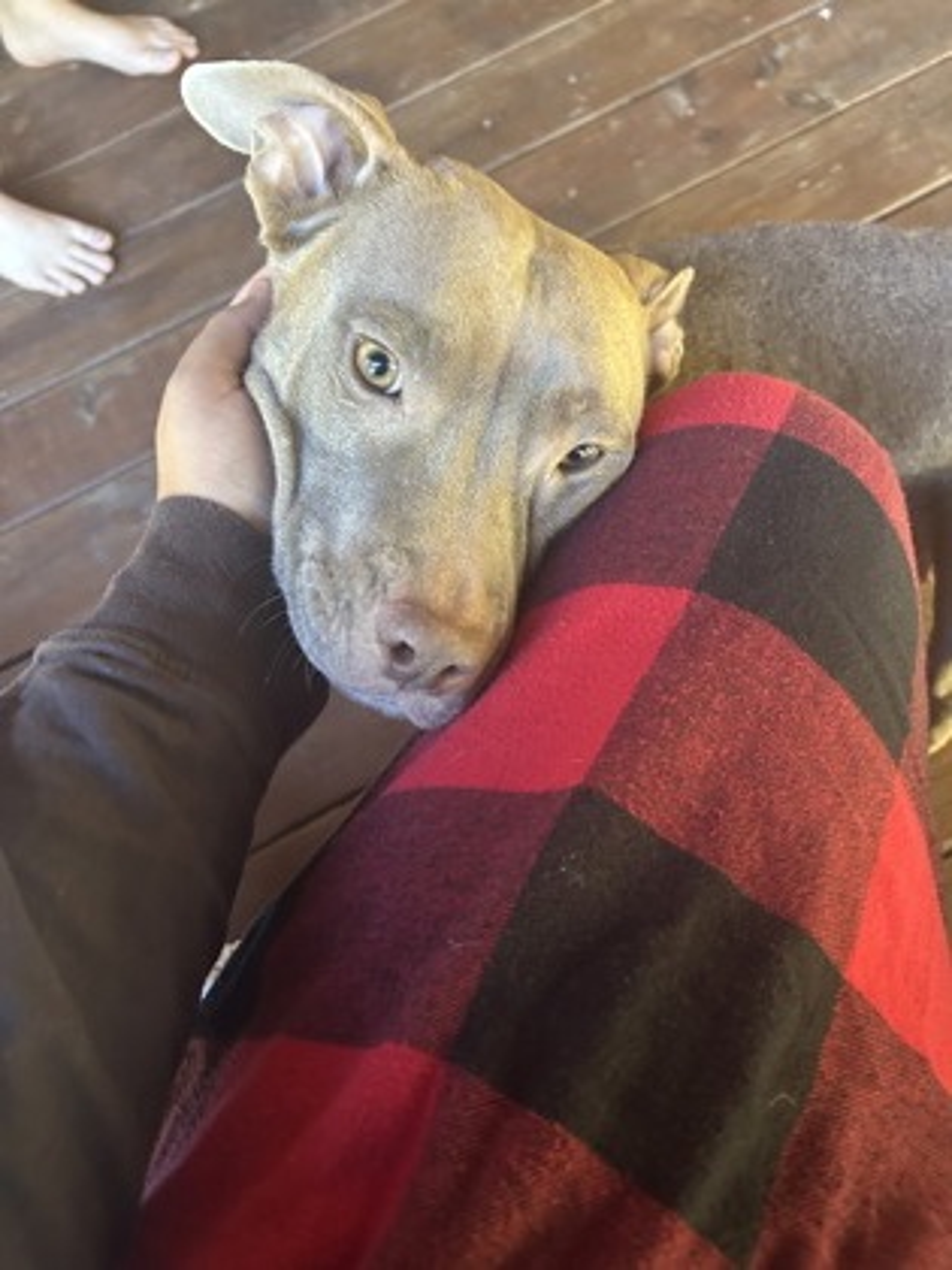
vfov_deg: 67.3
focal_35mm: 26
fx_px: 953
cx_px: 476
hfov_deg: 53.1
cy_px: 635
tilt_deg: -69.8
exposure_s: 1/50
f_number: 1.5
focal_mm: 5.7
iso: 500
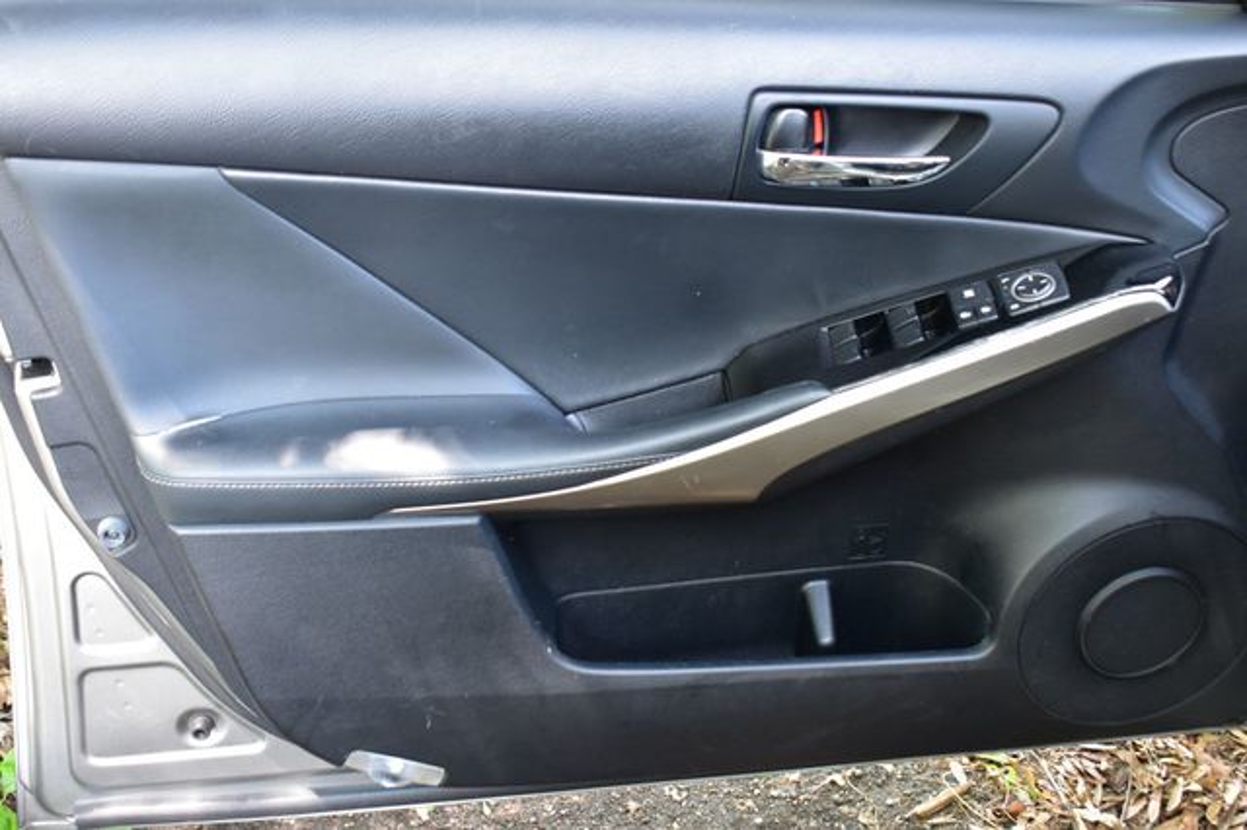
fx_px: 1610
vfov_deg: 28.9
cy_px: 415
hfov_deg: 42.3
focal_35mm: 46
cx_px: 624
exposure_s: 1/15
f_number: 6.3
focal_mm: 31
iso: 560
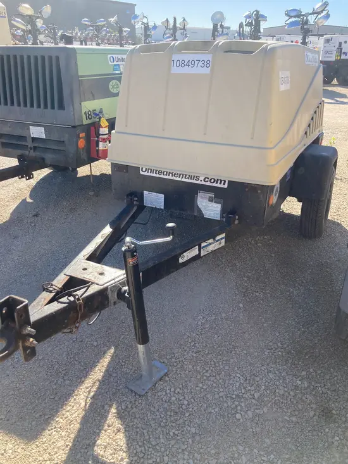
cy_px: 232
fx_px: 375
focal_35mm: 28
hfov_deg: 49.8
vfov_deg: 63.4
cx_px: 174
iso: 20
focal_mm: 3.99
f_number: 1.8
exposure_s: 1/1021
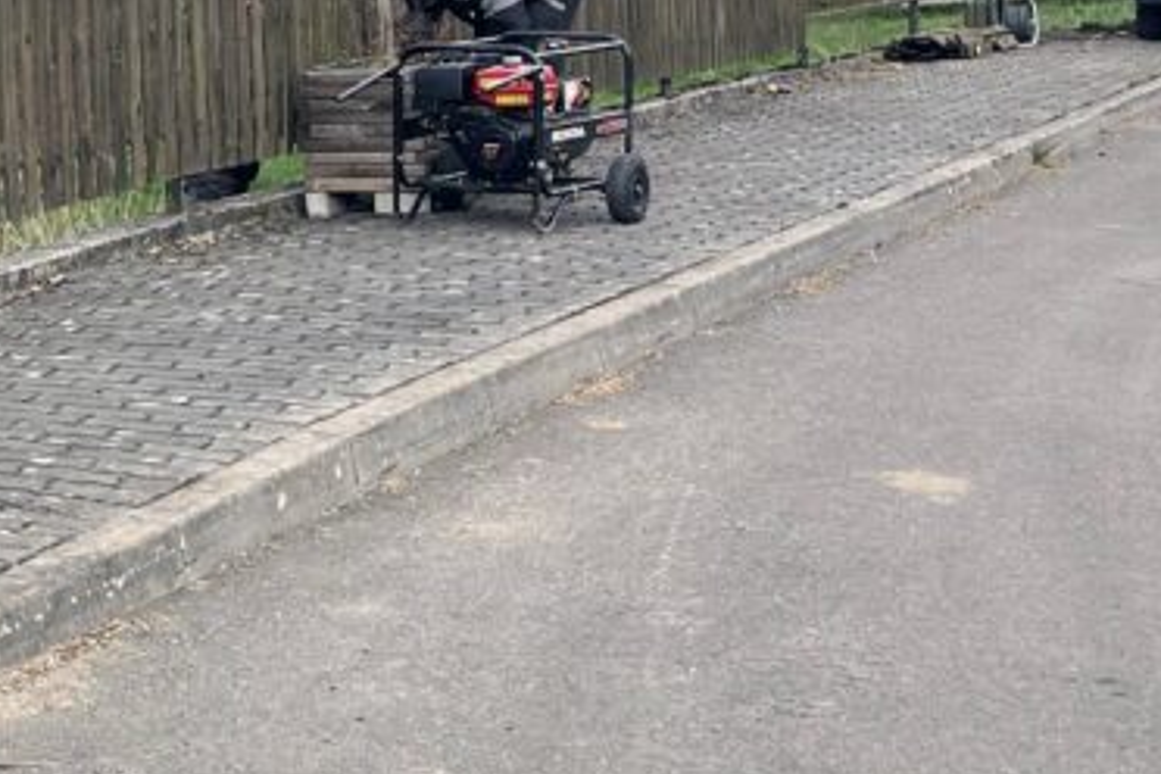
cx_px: -465
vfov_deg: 14.0
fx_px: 3096
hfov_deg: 19.2
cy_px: -9
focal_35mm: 96
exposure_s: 1/680
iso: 50
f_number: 1.6
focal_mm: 5.1
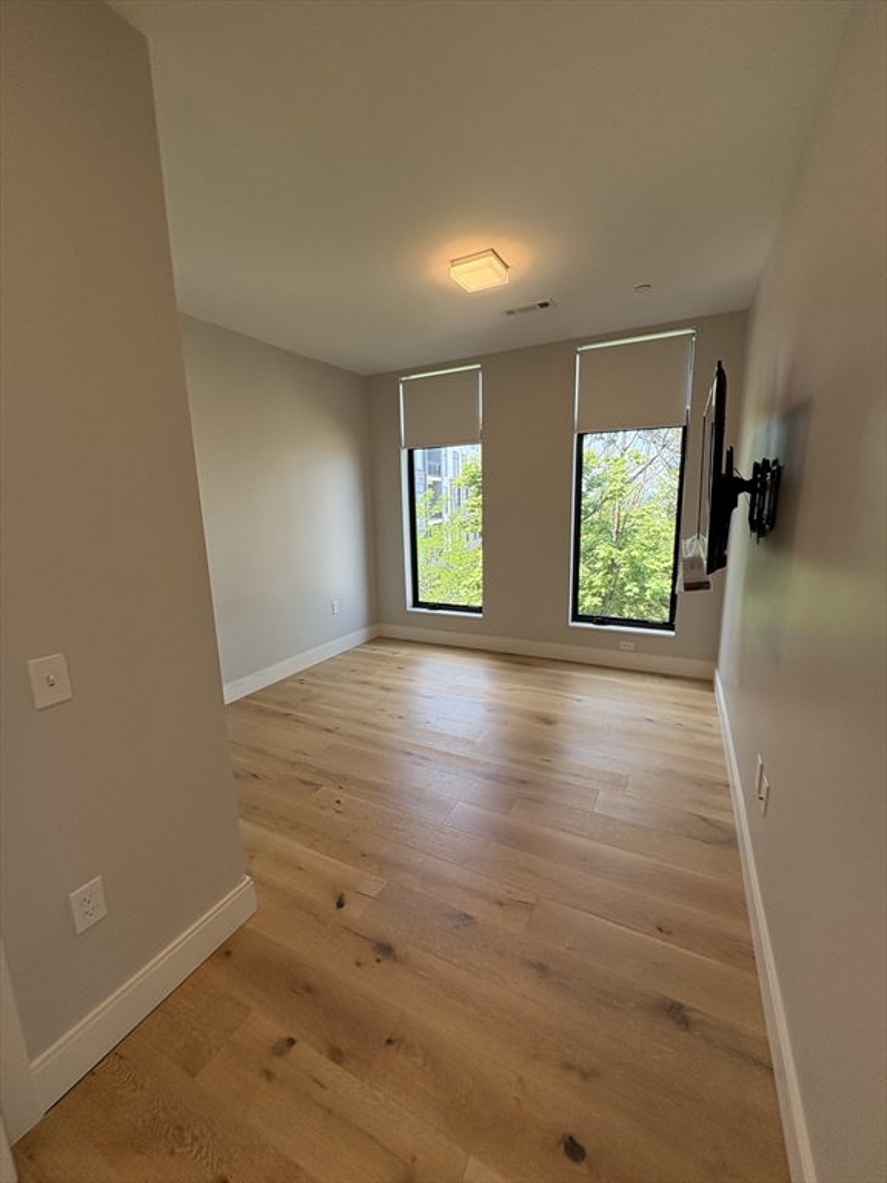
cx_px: 444
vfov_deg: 102.1
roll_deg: +0.7
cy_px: 592
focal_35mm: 14
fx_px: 478
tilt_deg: -10.4
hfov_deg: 85.7
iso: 100
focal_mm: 2.22
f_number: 2.2
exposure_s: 1/120
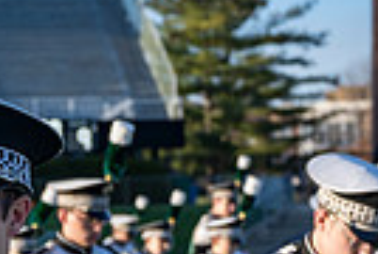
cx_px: -56
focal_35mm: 203
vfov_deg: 6.7
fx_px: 2136
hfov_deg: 10.0
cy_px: 416
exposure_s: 1/800
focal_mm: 47
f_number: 4
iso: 160
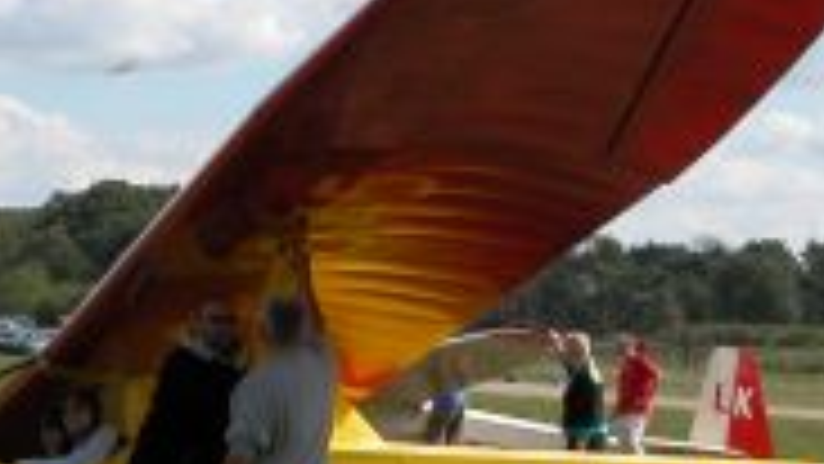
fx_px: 2906
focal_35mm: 133
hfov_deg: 16.1
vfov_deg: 9.1
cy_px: 311
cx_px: 212
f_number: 6.3
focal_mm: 8.9
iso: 100
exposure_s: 1/368
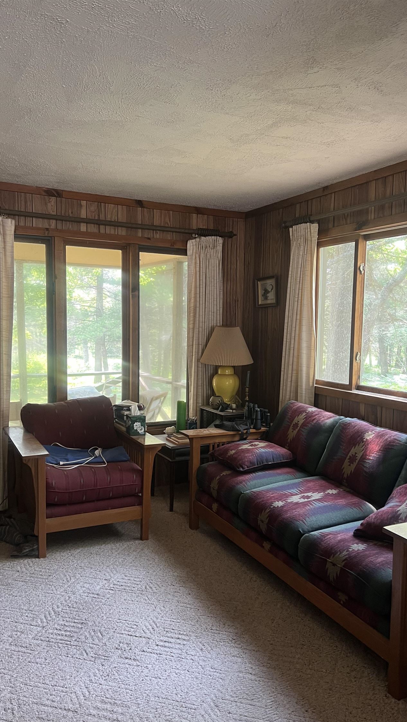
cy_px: 369
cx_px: 216
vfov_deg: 66.1
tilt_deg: -4.4
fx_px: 556
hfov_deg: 40.2
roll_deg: -1.4
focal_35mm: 29
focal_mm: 5.7
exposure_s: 1/60
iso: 160
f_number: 1.5
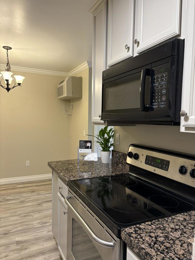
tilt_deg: -3.8
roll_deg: -0.9
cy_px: 130
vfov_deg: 67.3
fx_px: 195
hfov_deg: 53.1
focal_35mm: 26
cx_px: 98
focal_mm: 5.96
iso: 160
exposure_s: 1/60
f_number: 1.6
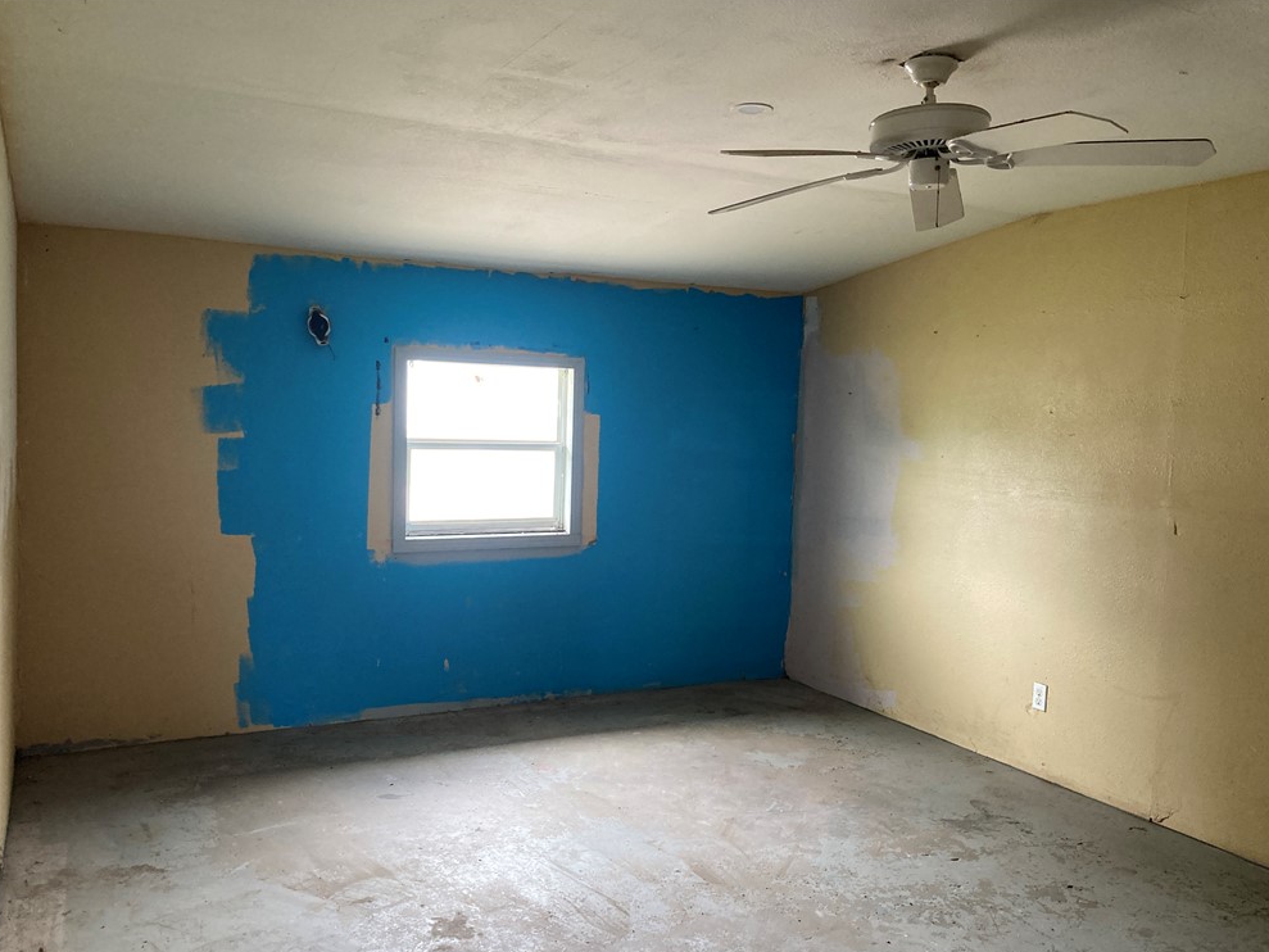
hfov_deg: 61.6
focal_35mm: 29
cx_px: 622
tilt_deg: -1.8
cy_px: 489
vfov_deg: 48.2
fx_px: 1063
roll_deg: -1.3
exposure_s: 1/60
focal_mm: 3.99
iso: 160
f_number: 1.8
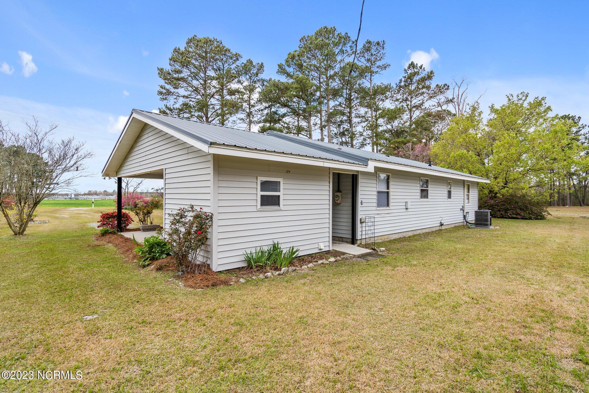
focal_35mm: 17
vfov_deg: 70.4
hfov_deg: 93.3
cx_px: 294
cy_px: 196
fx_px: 278
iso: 200
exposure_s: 1/800
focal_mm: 17
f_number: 4
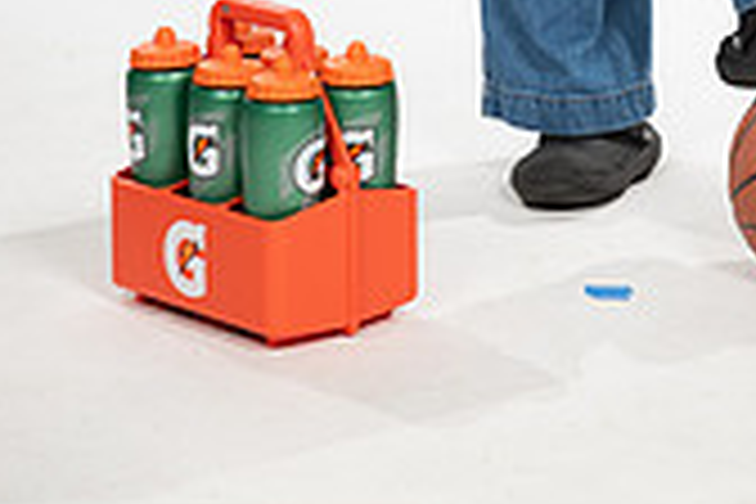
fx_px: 3927
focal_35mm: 187
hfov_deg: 11.0
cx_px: 612
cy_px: -504
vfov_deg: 7.1
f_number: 5.6
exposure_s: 1/250
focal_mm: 70
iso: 200
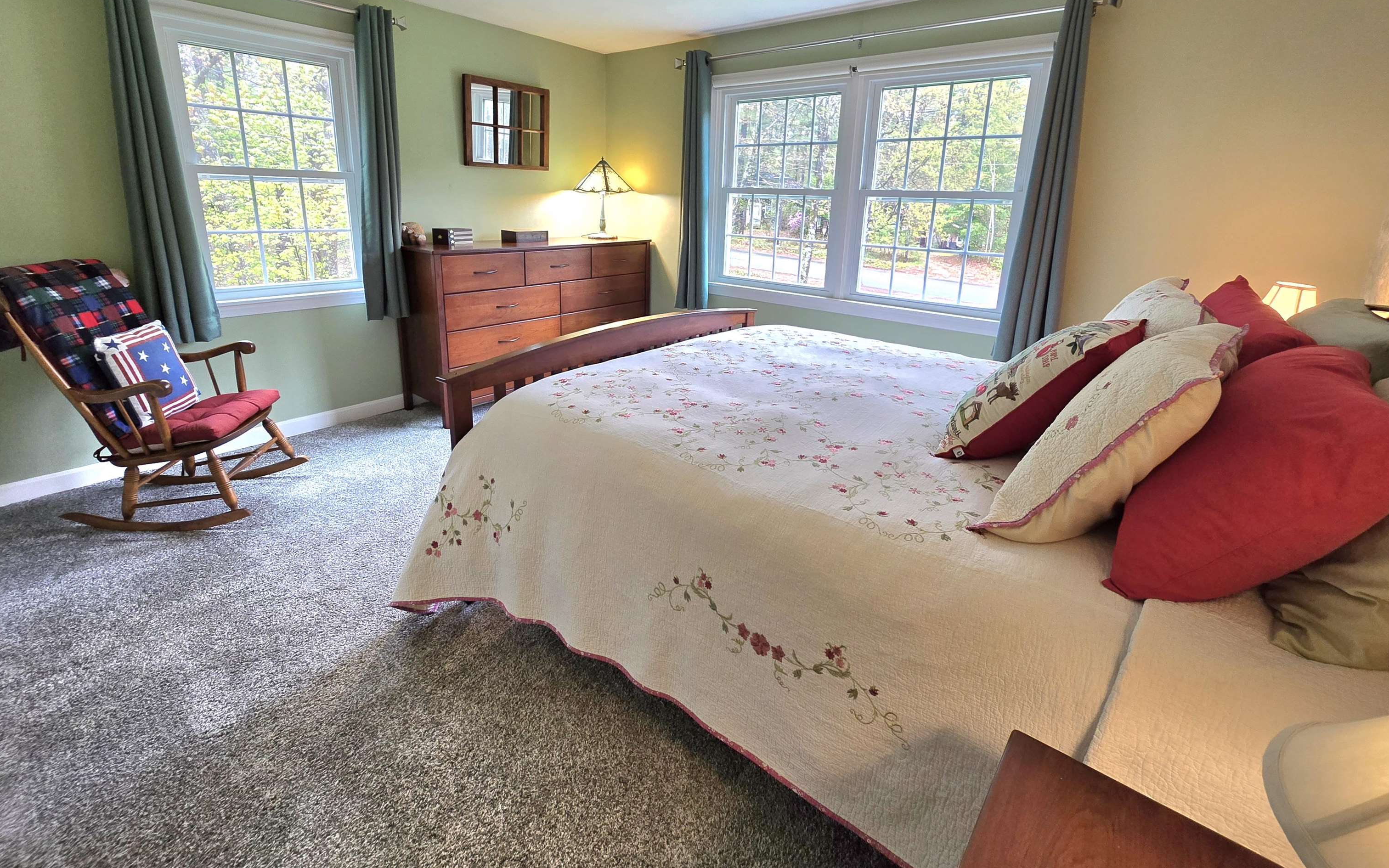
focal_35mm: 14
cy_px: 355
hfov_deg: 105.3
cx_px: 689
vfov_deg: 77.9
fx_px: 530
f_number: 2.2
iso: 125
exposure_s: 1/60.2
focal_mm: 2.2
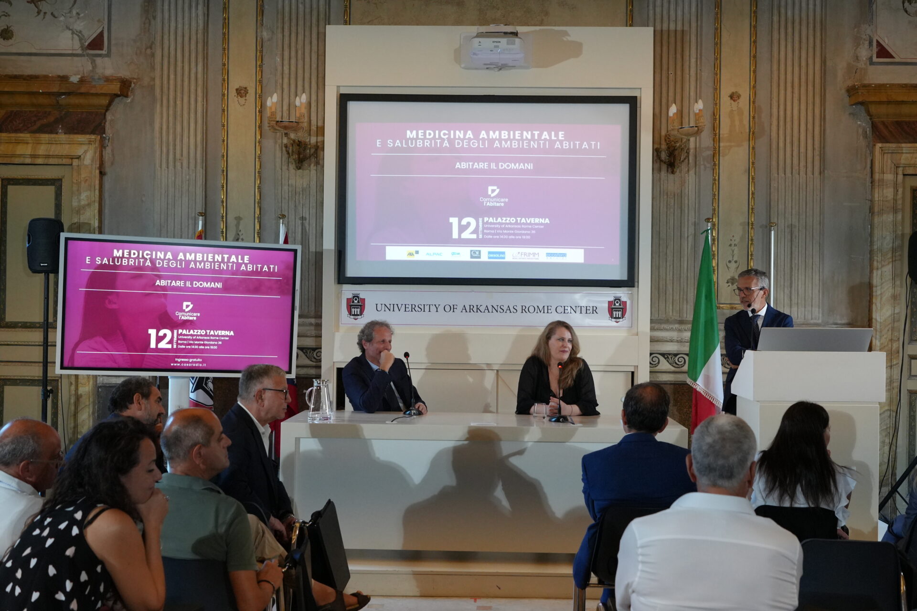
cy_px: 306
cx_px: 458
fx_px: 1108
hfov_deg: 45.0
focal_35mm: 44
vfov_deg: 30.8
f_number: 4
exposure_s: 1/160
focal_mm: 29
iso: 2500
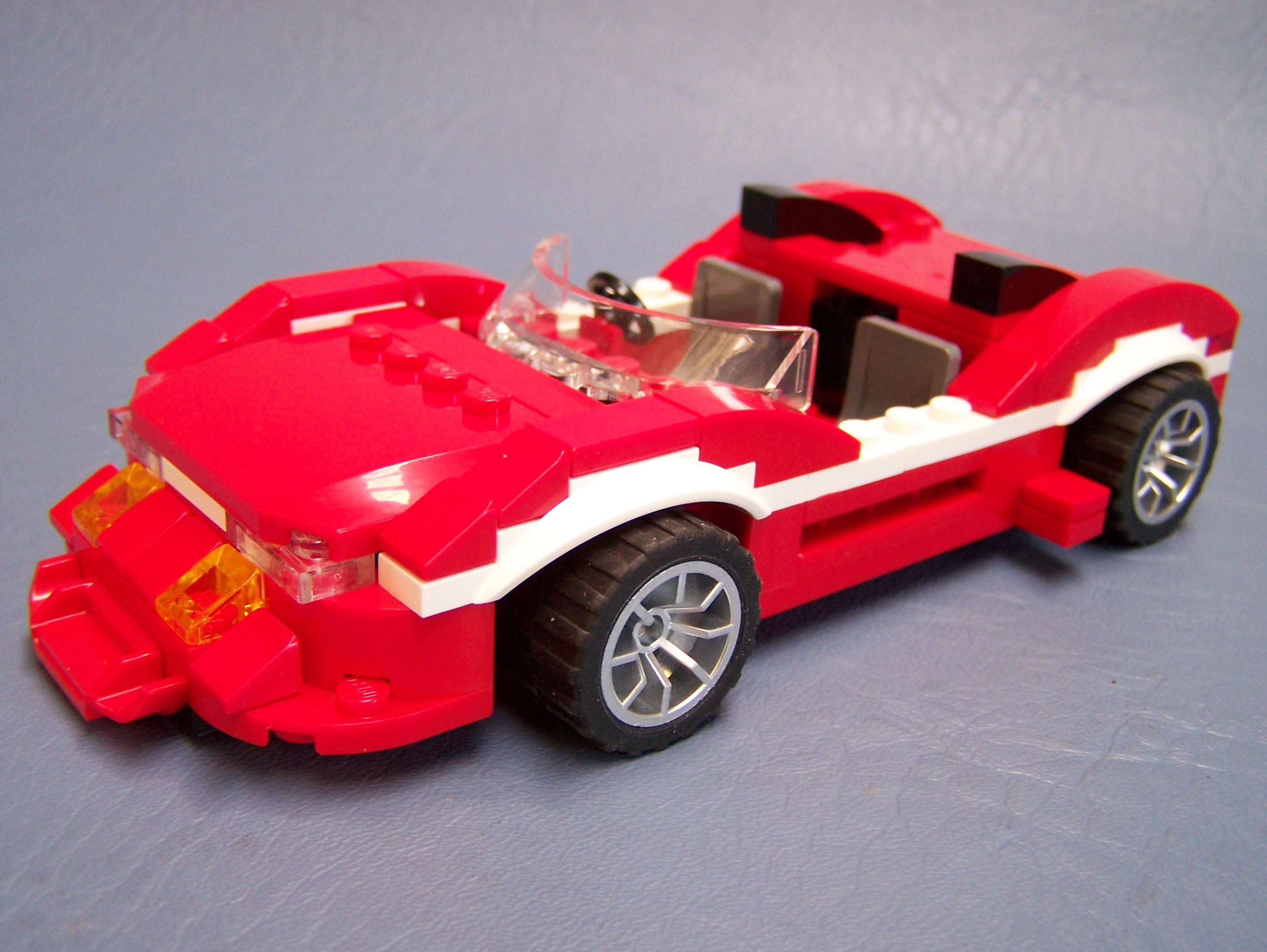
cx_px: 624
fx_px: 1465
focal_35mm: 40
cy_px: 485
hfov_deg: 46.8
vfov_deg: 36.0
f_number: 2.8
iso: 160
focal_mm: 6.3
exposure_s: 1/20
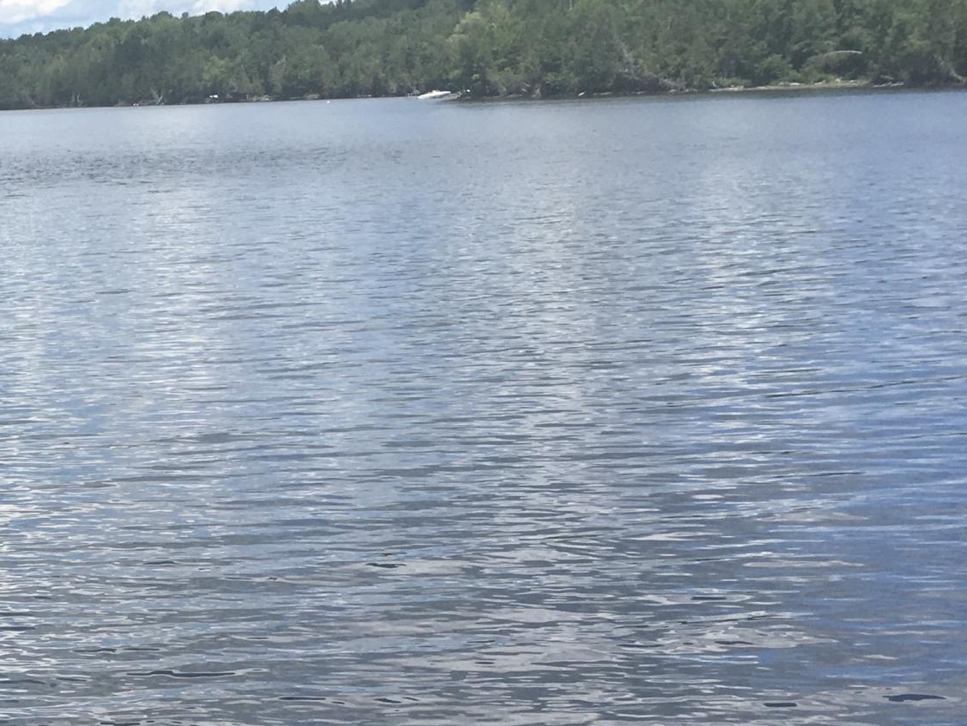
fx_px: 2180
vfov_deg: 18.6
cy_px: 667
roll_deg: +3.0
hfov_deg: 22.9
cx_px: -200
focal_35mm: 78
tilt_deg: -15.3
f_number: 2.2
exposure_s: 1/1479
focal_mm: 4.15
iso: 25
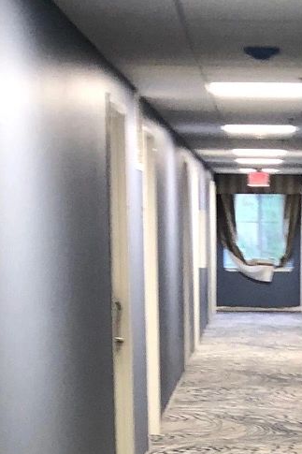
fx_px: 1524
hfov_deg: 11.2
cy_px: 792
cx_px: 287
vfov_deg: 14.9
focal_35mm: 121
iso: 40
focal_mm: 3.99
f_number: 1.8
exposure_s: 1/17
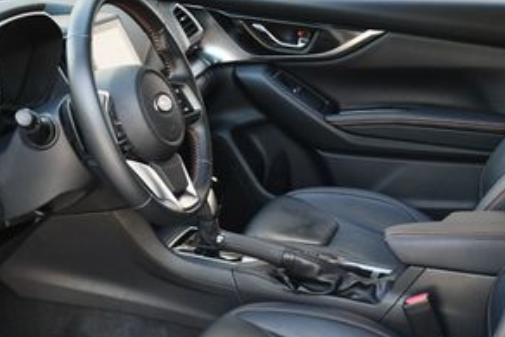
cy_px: 275
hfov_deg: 25.6
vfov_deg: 17.1
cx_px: 185
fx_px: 1109
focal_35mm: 79
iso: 560
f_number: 3.5
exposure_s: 1/250
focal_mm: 18
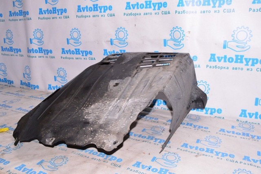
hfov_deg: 59.6
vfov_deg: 41.6
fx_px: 228
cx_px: 130
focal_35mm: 32
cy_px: 87
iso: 1600
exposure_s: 1/160
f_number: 8
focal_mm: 21
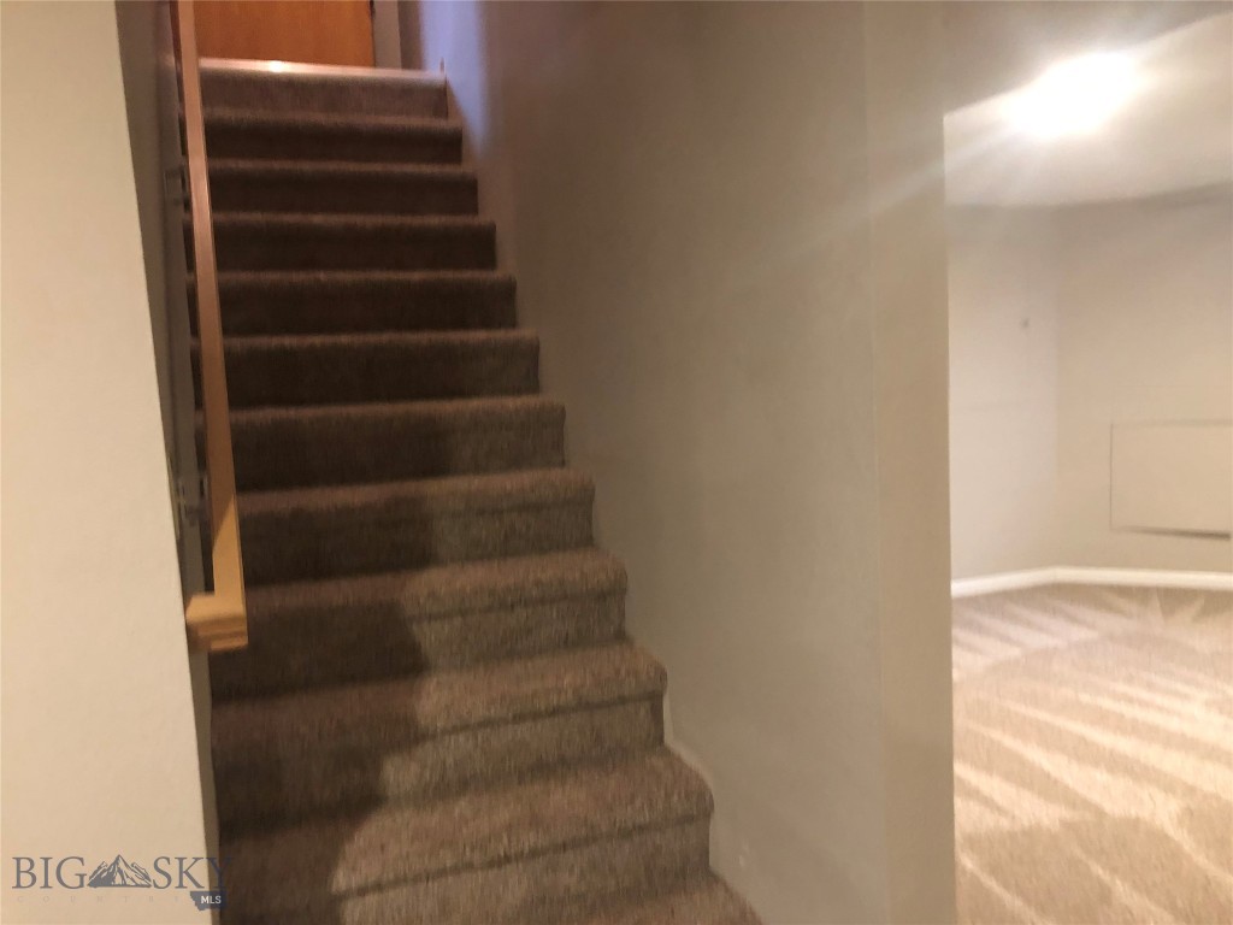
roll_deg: +3.9
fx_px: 997
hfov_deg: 63.4
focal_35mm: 28
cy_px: 462
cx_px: 616
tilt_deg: -12.6
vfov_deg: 49.7
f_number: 1.8
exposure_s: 1/9
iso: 100
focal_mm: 3.99
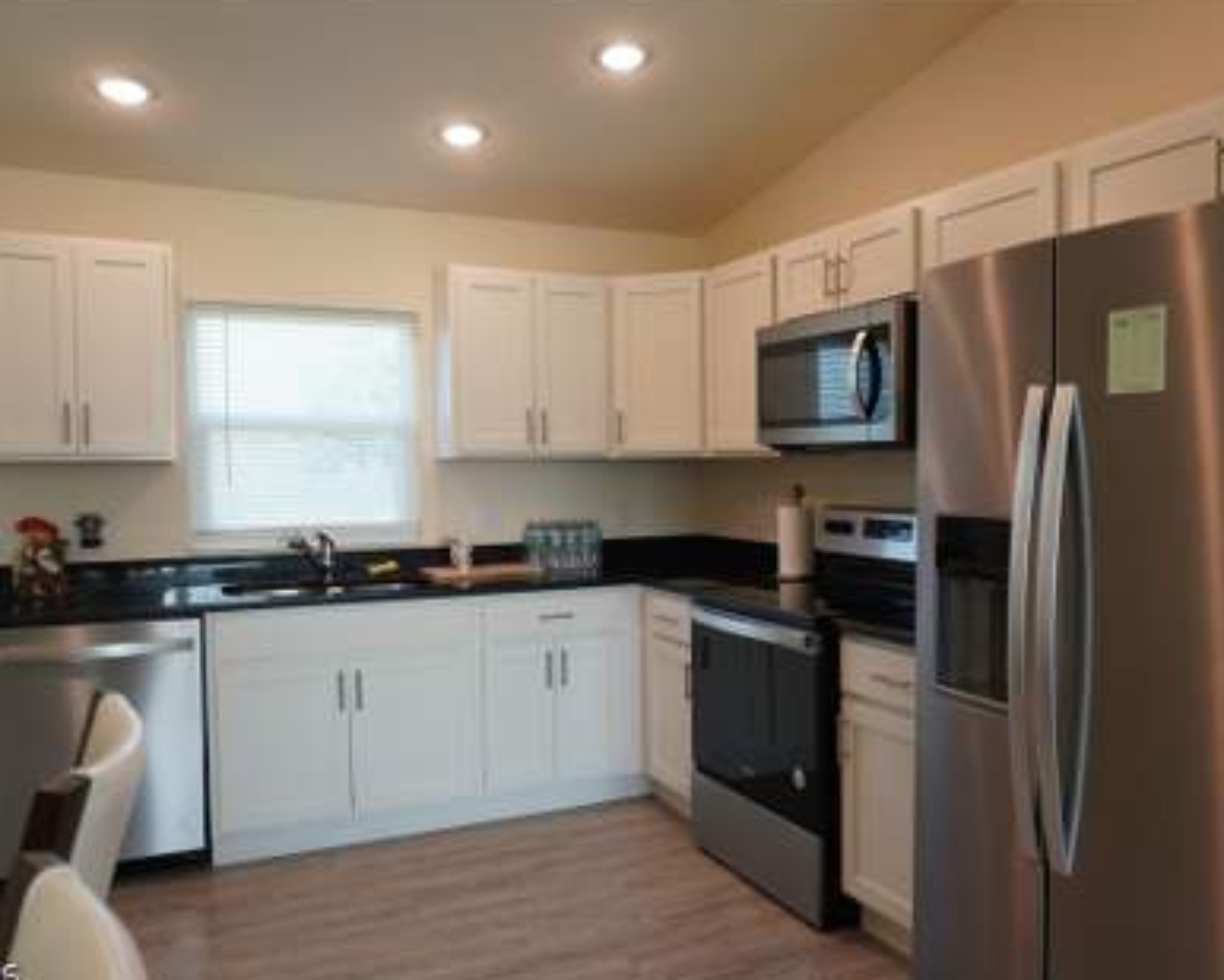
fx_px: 1015
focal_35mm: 28
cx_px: 653
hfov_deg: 62.1
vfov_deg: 51.5
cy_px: 492
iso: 400
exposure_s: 1/160
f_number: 4
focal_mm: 16
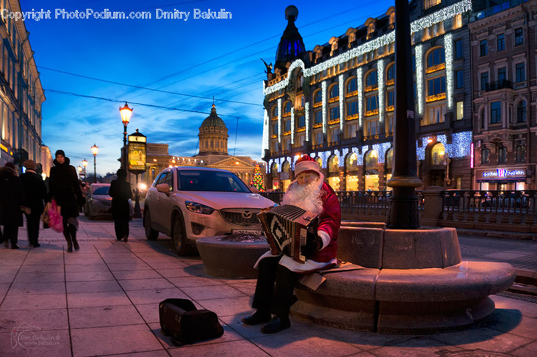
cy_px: 178
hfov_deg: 73.8
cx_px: 268
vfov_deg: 53.1
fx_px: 358
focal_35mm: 24
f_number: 4
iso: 500
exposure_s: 1/20
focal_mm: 16
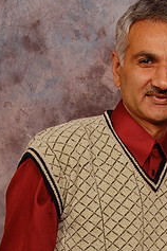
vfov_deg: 18.3
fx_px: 765
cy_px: 231
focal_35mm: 110
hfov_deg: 12.3
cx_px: 165
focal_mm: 30
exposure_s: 1/200
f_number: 5.6
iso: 400
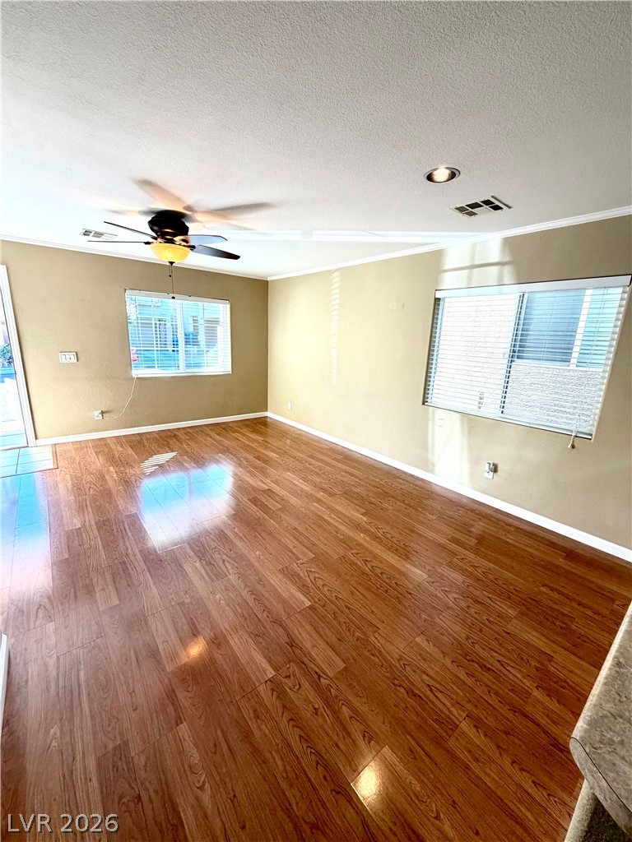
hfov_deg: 85.7
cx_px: 316
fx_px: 341
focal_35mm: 14
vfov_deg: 102.1
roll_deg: -1.9
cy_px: 421
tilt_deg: -14.0
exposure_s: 1/120
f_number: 2.2
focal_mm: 2.22
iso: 200
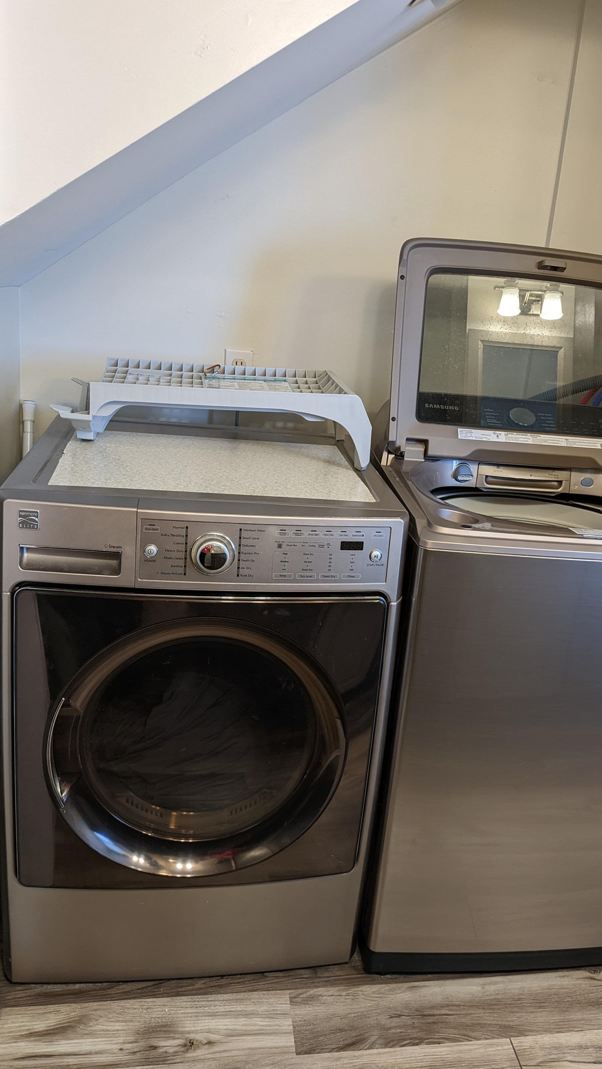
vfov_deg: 64.3
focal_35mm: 30
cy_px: 525
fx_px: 851
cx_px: 384
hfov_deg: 38.6
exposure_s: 1/24
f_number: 1.73
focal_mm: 4.38
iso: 60
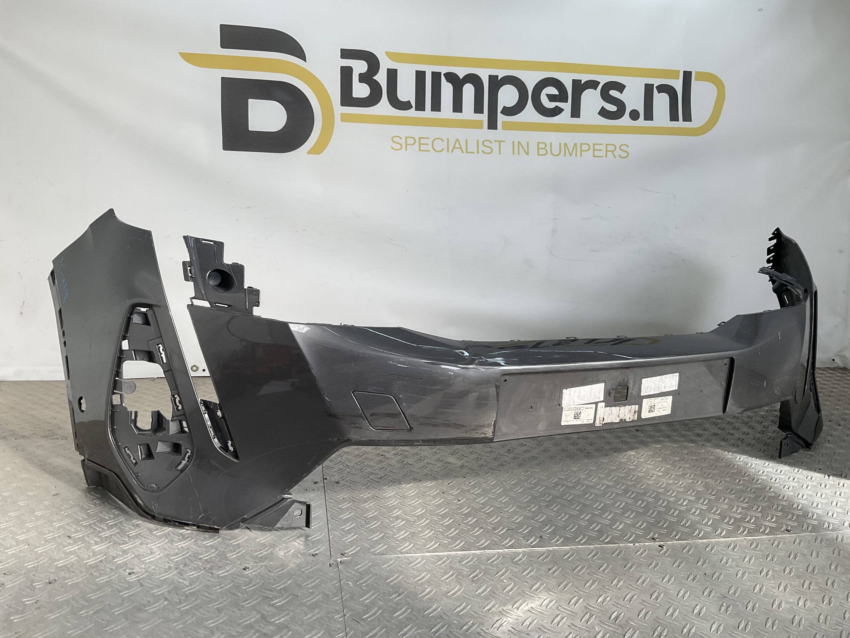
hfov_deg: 61.7
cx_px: 425
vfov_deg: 48.2
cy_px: 319
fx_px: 712
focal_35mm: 29
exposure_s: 1/360
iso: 16
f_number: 1.8
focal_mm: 3
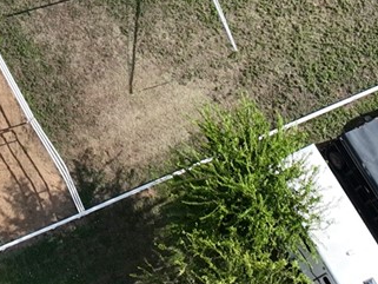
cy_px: -293
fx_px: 1671
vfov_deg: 9.1
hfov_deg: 11.6
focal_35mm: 153
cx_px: -366
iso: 200
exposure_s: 1/1600
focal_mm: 12.29
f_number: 2.8
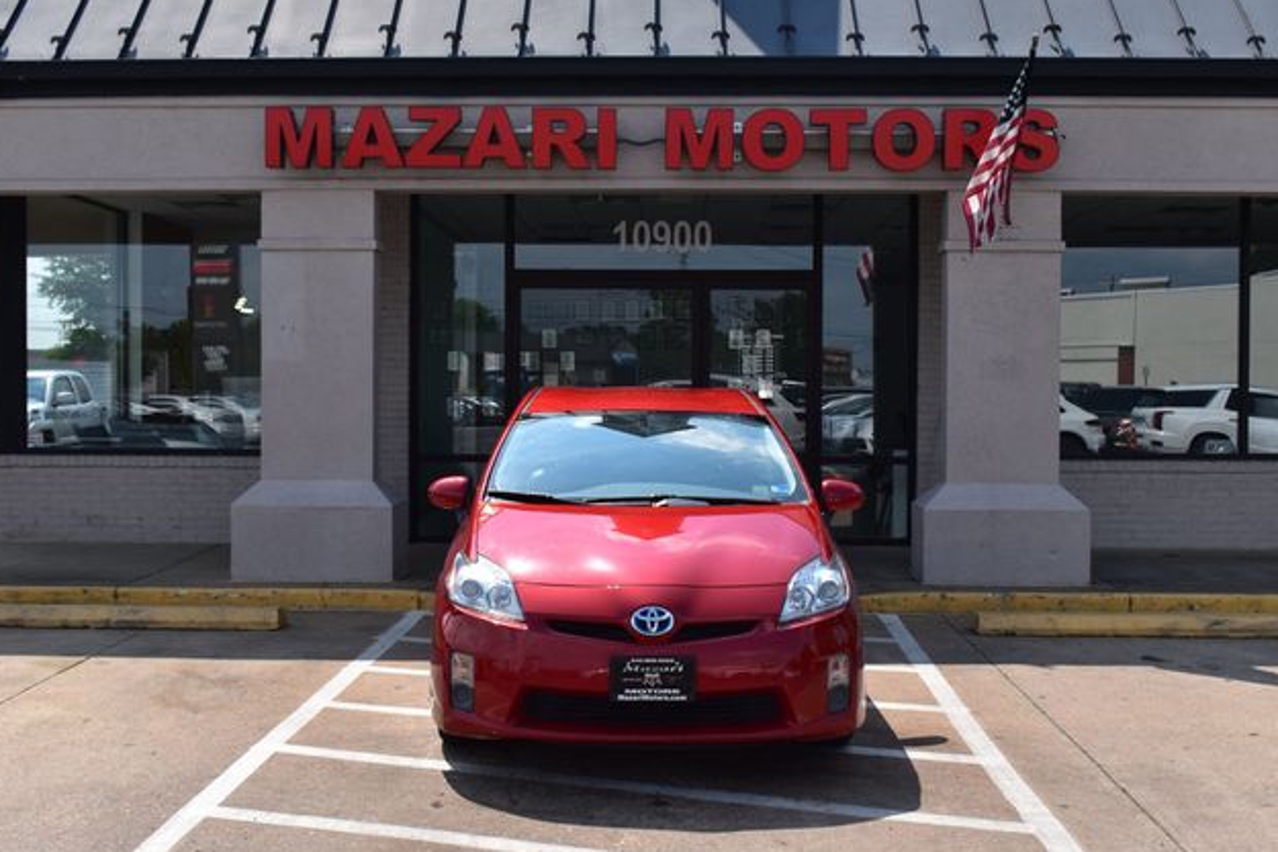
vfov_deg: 31.2
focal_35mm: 43
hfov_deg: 45.4
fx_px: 1527
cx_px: 640
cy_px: 427
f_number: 11
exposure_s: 1/500
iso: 280
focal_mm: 28
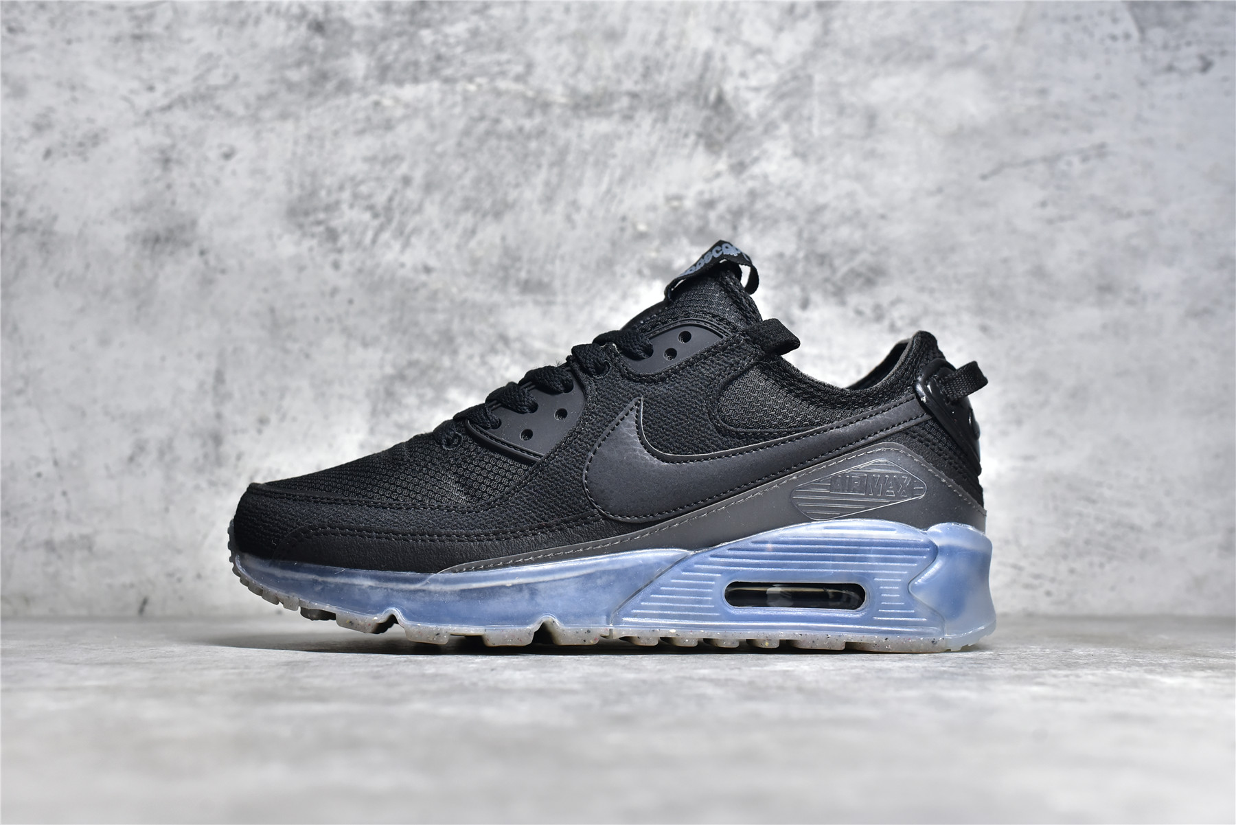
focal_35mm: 50
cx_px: 618
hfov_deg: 39.6
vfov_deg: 27.0
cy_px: 412
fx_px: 1717
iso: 1250
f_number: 7.1
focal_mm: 50
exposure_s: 1/125
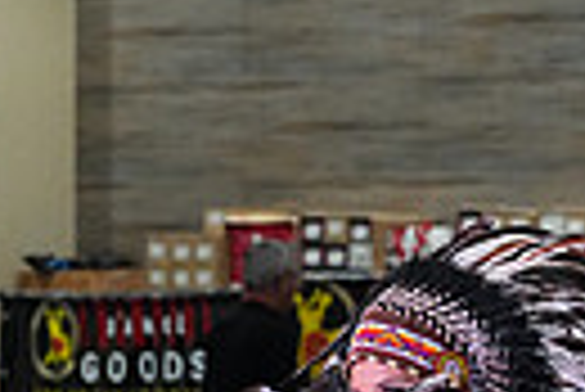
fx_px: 8622
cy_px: 669
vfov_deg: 2.6
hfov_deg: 3.9
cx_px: 702
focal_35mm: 530
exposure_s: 1/320
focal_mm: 119
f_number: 5.6
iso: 5000
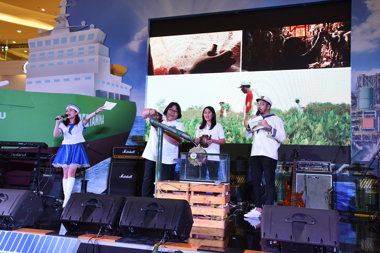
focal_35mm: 35
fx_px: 369
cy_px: 126
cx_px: 190
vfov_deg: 37.9
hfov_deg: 54.4
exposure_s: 1/80
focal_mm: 35
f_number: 5
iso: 800
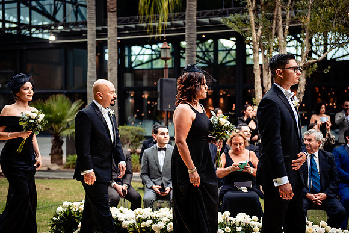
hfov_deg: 32.4
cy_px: 116
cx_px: 174
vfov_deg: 21.9
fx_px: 601
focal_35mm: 62
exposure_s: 1/160
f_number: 2.8
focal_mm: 62
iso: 320
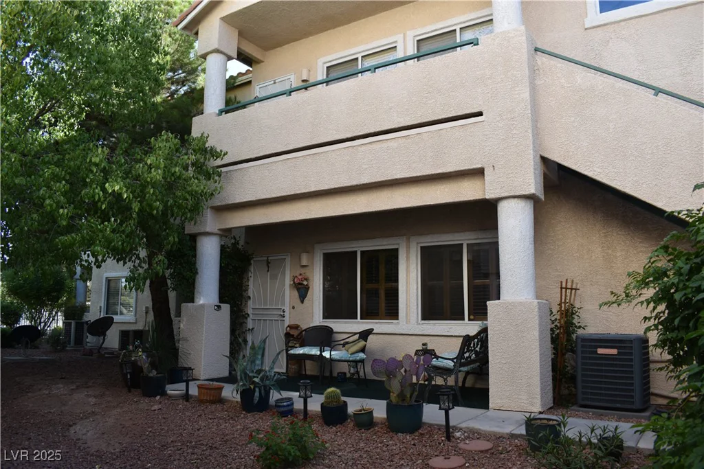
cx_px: 352
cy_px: 234
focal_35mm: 27
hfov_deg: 67.4
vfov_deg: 47.9
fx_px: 528
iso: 220
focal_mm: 18
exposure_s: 1/250
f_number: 5.6
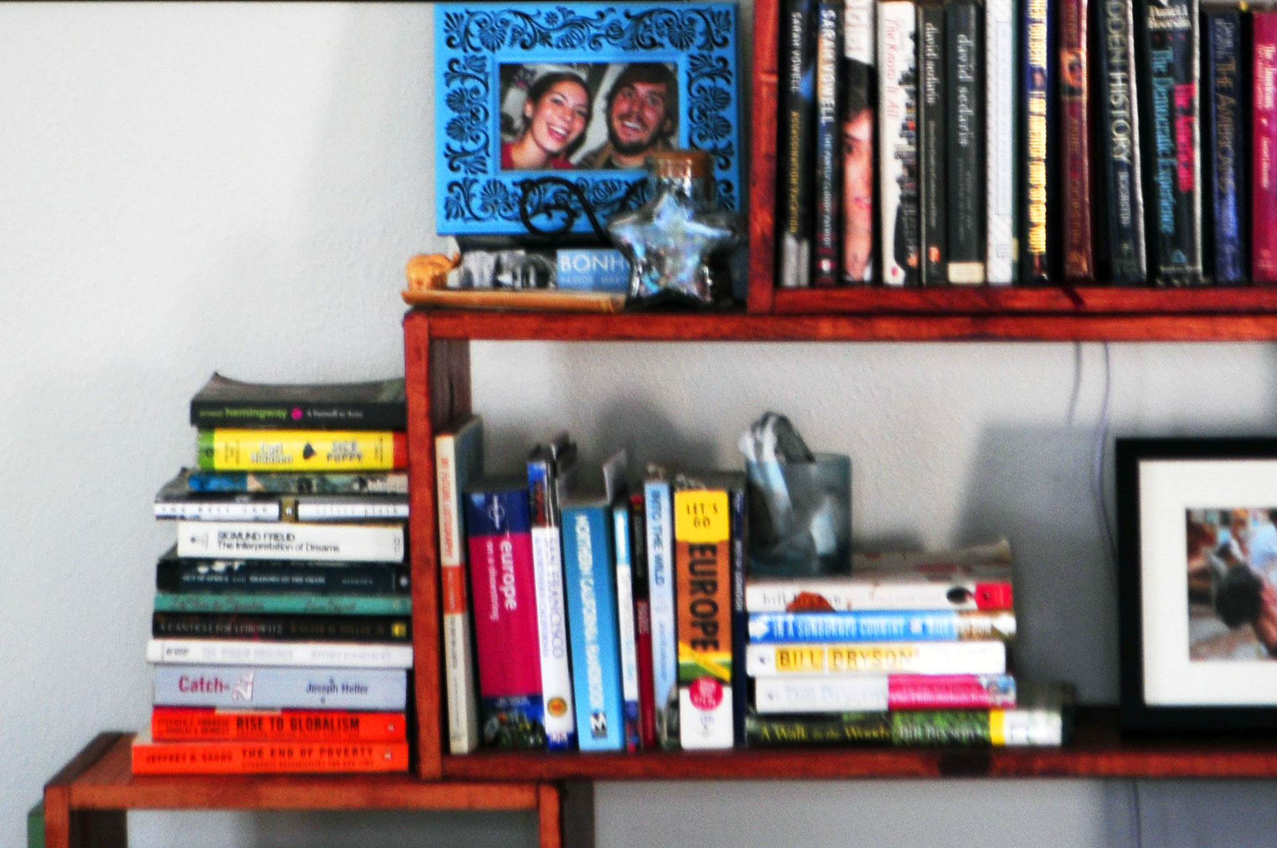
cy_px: 0
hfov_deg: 13.6
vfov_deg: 9.0
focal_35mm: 151
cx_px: 740
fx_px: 5349
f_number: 5.6
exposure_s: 1/6
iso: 280
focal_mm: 48
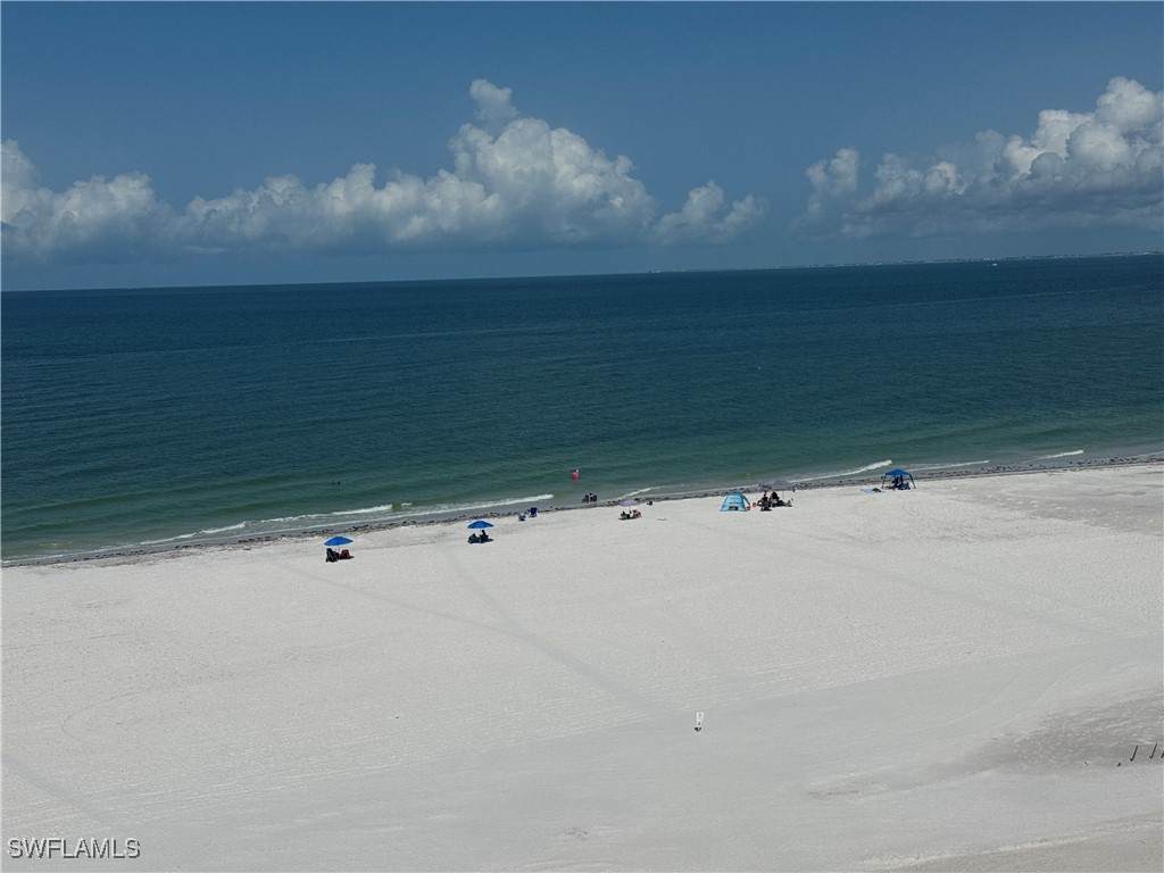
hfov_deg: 39.7
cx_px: 582
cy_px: 436
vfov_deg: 30.3
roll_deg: +1.0
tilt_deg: -6.4
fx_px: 1614
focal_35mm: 48
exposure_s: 1/15385
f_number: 1.78
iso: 50
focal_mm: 6.76
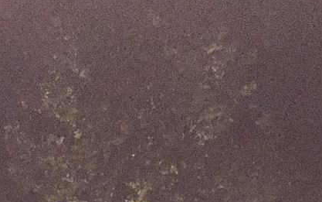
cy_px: 399
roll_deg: -0.3
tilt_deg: -6.5
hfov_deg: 17.5
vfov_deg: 10.3
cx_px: 60
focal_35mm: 118
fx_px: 1036
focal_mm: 4.15
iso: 800
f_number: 2.2
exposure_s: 1/17
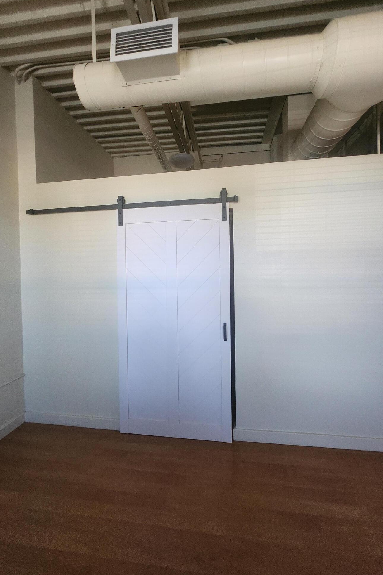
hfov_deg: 81.2
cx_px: 199
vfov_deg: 104.2
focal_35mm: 14
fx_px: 223
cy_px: 280
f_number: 2.2
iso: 400
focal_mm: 1.74
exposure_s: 1/60
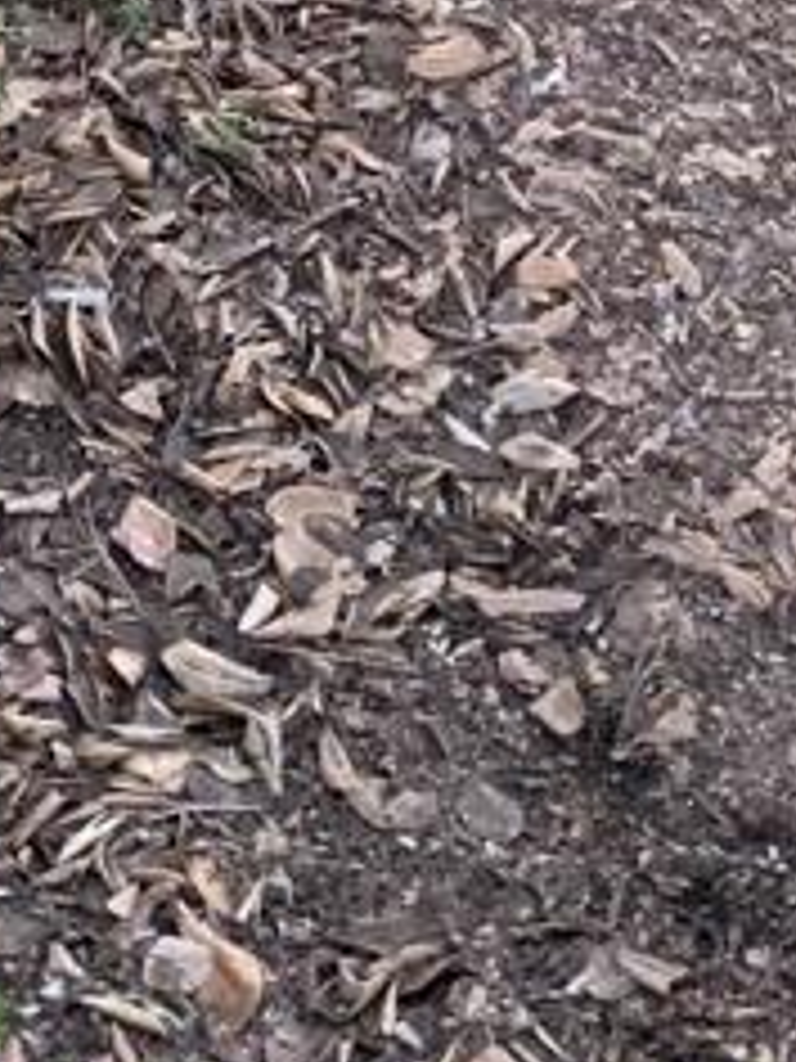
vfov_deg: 15.6
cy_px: -675
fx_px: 3465
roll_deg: +3.5
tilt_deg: -12.8
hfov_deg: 13.1
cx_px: 580
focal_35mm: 113
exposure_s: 1/60
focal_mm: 4.25
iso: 160
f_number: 1.8
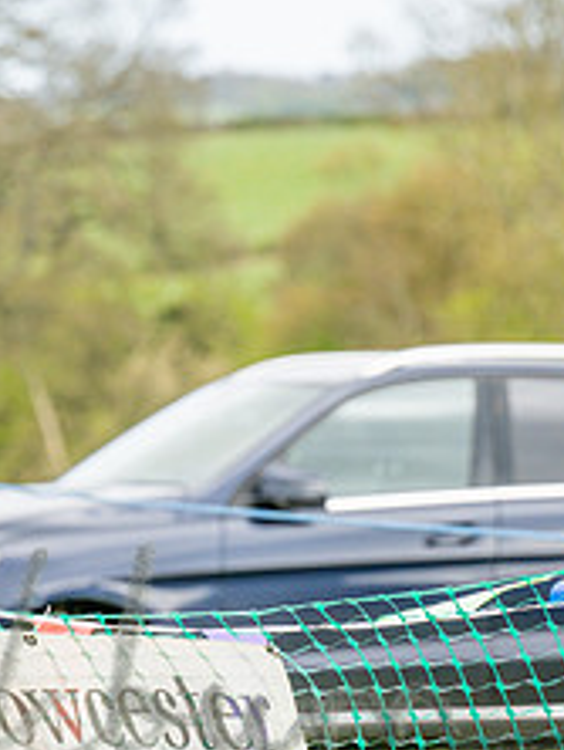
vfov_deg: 5.6
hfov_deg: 4.2
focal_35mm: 351
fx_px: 7611
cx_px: -102
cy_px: 588
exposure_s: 1/1600
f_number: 4
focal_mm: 120
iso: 400
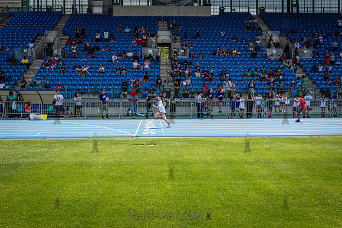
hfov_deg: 43.3
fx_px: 431
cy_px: 114
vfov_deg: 29.7
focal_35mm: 45
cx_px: 171
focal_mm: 44
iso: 400
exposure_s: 1/1250
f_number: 5.6
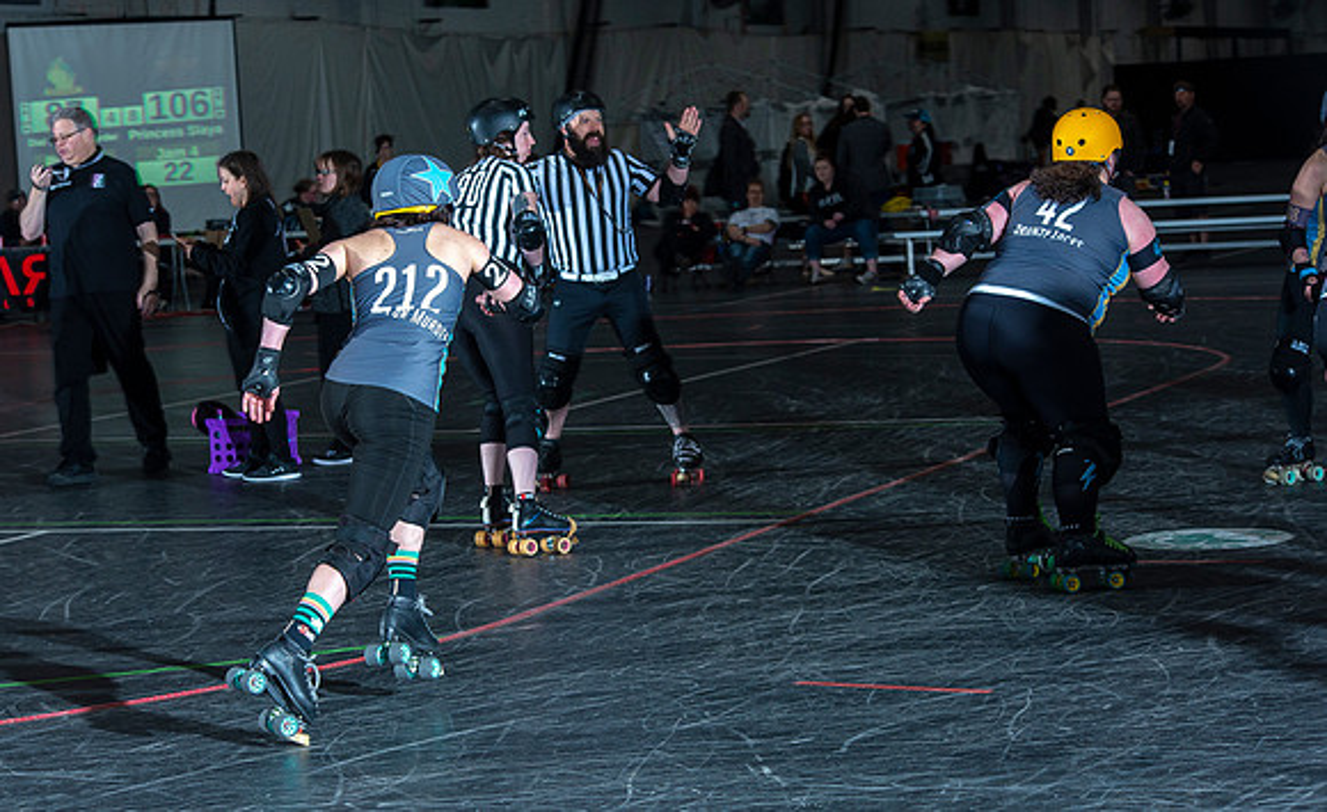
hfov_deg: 18.5
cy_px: 427
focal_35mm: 113
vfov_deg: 11.4
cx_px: 596
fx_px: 4063
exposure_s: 1/160
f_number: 8
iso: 800
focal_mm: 100
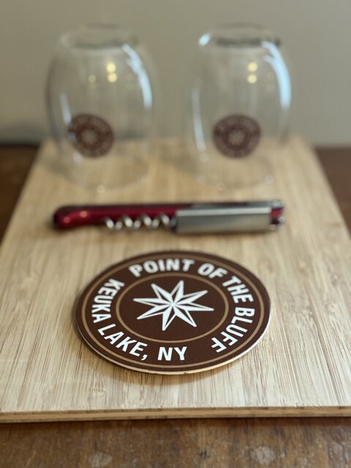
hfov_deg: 30.3
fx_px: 649
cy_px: 234
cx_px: 176
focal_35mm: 48
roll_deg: -0.4
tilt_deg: -29.1
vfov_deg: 39.7
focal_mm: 6.76
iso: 500
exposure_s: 1/30
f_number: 1.78
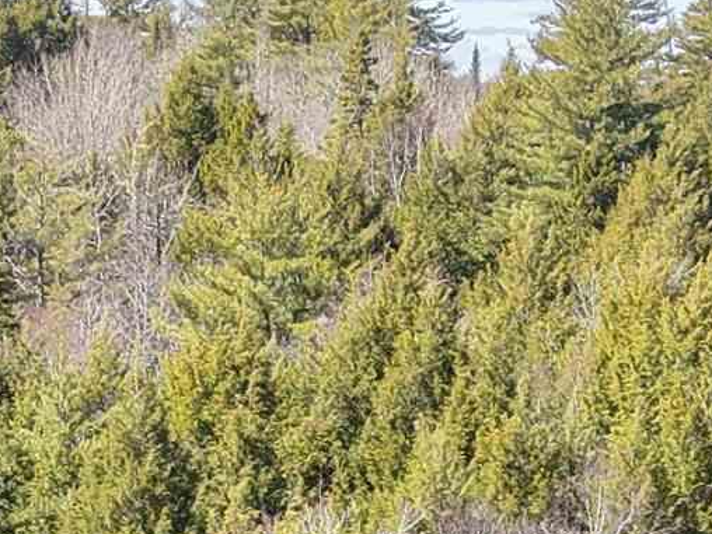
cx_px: 416
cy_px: 1428
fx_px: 2982
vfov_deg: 8.9
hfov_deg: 13.6
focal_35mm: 145
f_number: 1.8
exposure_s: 1/2500
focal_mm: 8.67
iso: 410
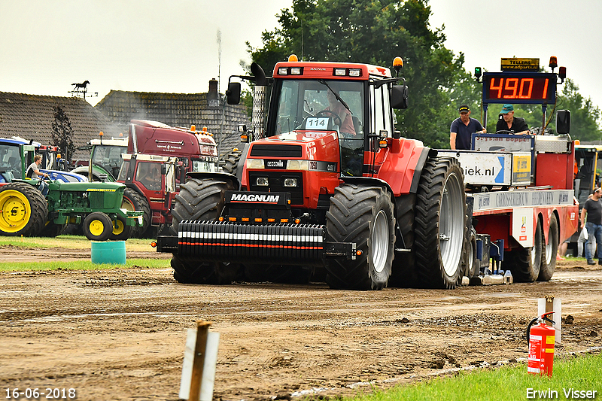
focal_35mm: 262
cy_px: 200
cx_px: 301
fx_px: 4388
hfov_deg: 7.8
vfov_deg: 5.2
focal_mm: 175
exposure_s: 1/1000
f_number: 9
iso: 500
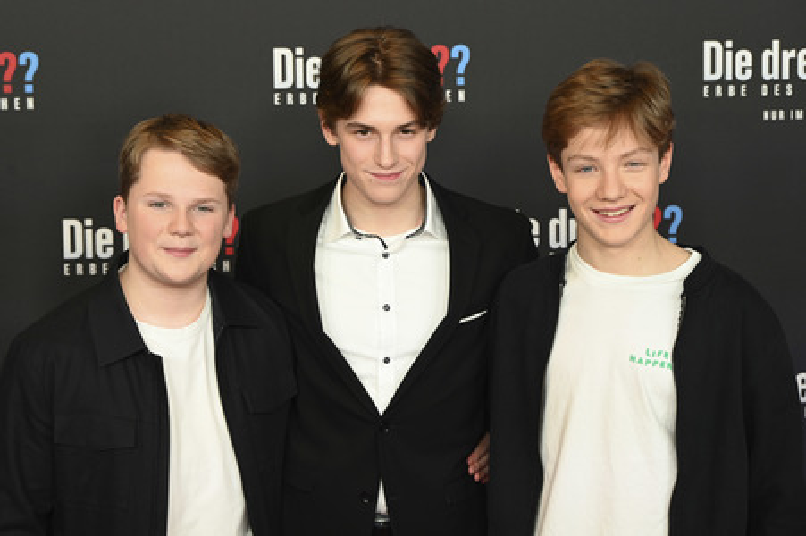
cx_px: 403
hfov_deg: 24.5
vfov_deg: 16.4
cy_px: 268
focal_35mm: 83
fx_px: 1857
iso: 1000
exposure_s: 1/160
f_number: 6.3
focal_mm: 83
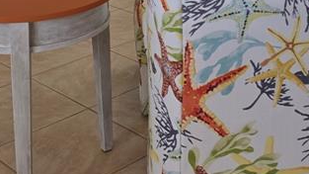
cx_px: 183
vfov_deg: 12.5
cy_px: -200
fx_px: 672
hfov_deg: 25.9
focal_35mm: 82
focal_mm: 6.3
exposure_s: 1/120
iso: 50
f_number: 1.7
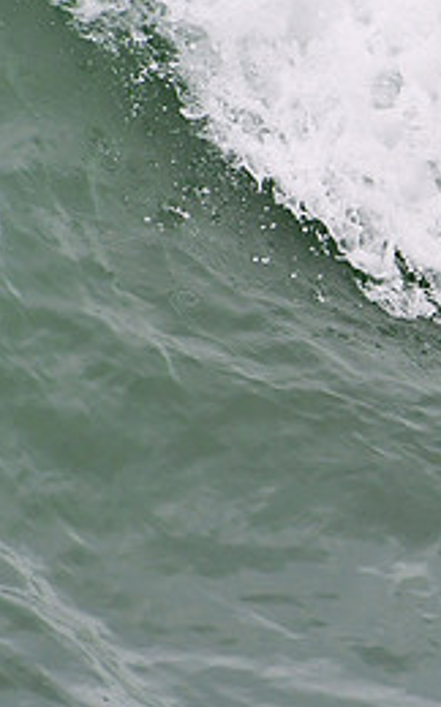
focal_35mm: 1025
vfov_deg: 2.1
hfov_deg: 1.3
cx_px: 672
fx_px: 19754
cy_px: 232
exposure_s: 1/1000
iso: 640
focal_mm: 300
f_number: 6.3
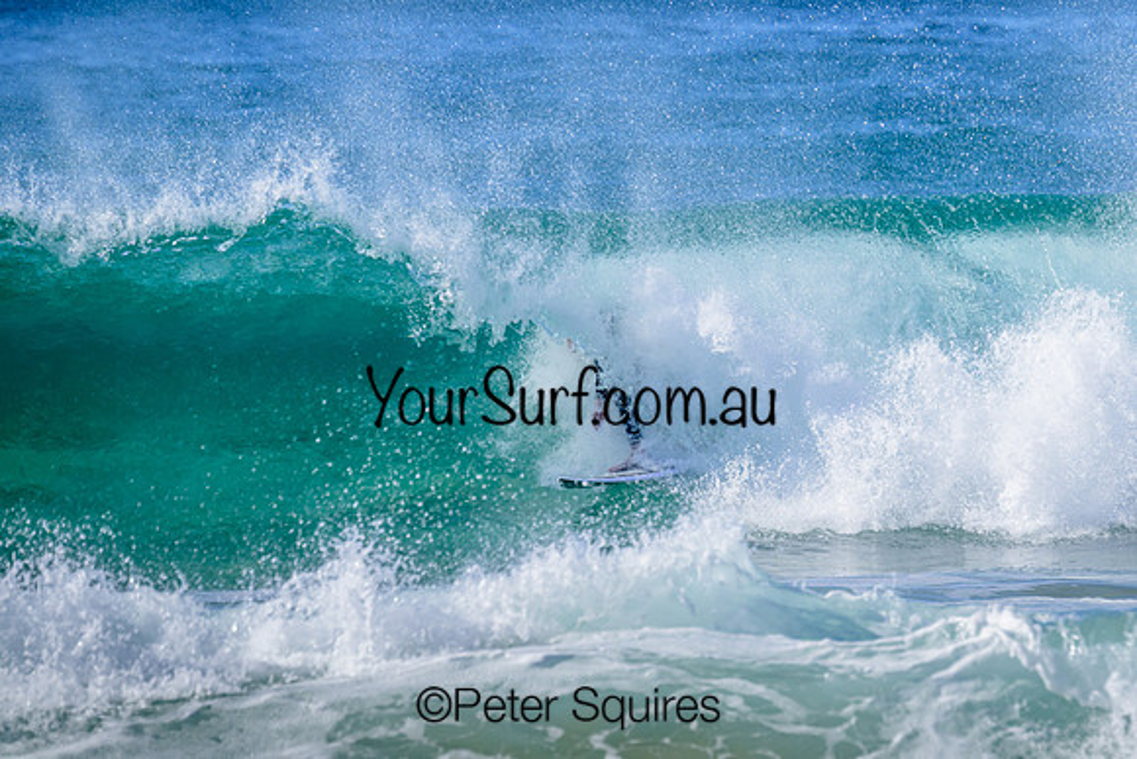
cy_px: 269
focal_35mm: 763
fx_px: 24104
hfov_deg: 2.7
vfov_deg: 1.8
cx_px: 767
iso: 360
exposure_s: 1/800
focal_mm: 560
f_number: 11
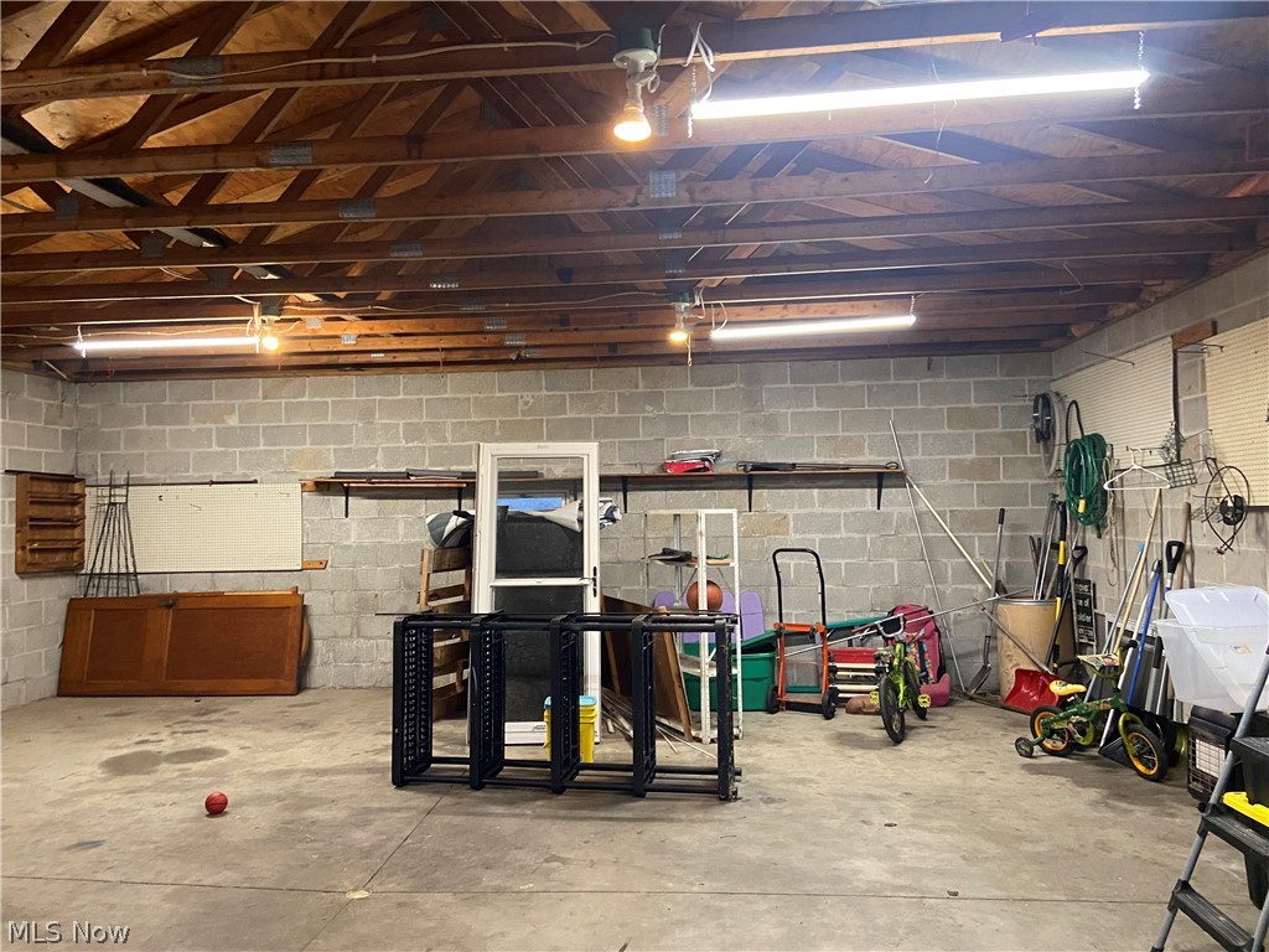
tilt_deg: +2.1
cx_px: 634
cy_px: 476
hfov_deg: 67.3
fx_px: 953
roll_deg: +0.9
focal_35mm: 26
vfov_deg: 53.1
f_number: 1.8
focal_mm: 4.25
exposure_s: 1/60
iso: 400
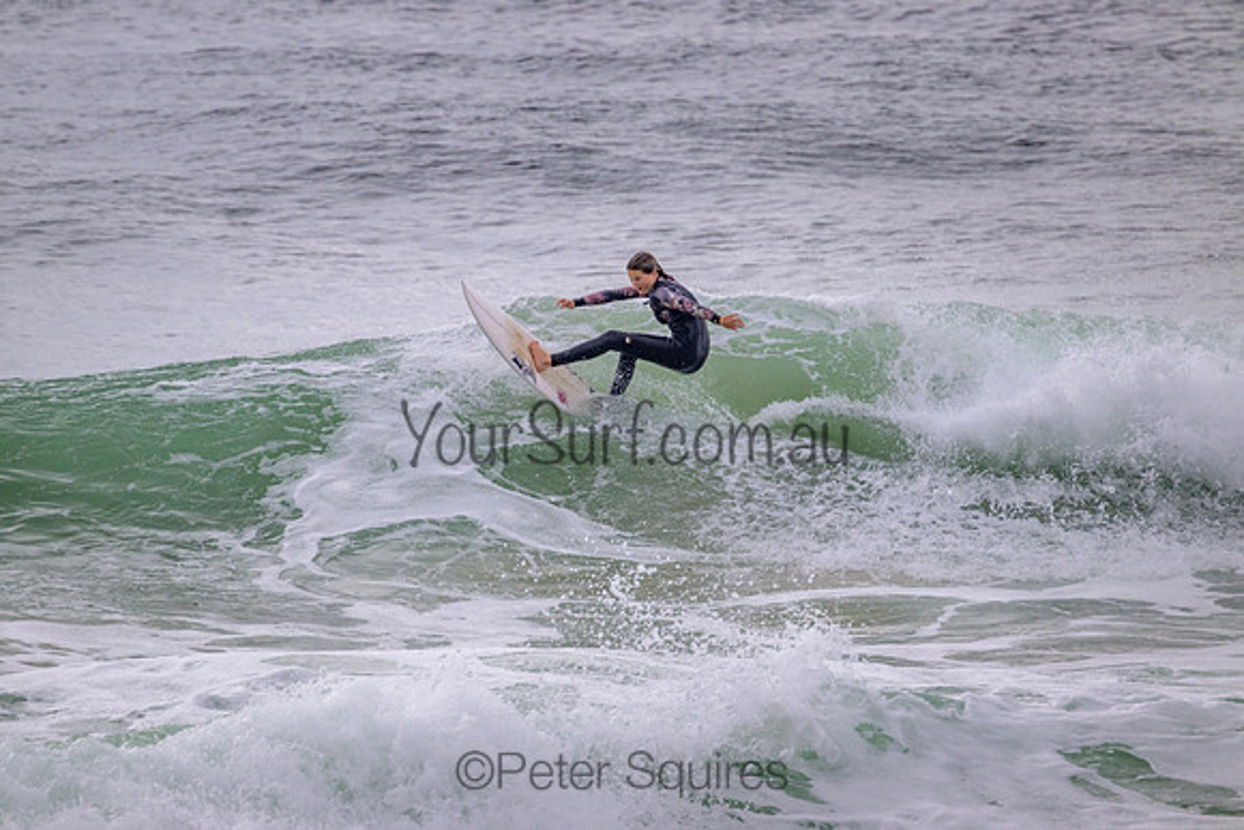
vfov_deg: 1.7
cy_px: 415
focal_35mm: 800
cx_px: 622
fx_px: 27650
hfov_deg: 2.6
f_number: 11
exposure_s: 1/2000
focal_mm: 800
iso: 1800
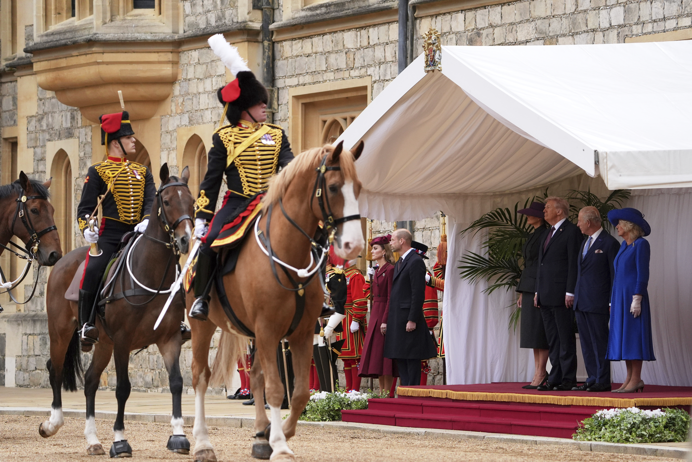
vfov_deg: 6.4
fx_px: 4113
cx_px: 346
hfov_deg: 9.6
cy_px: 231
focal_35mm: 214
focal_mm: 214
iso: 1000
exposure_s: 1/800
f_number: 5.6
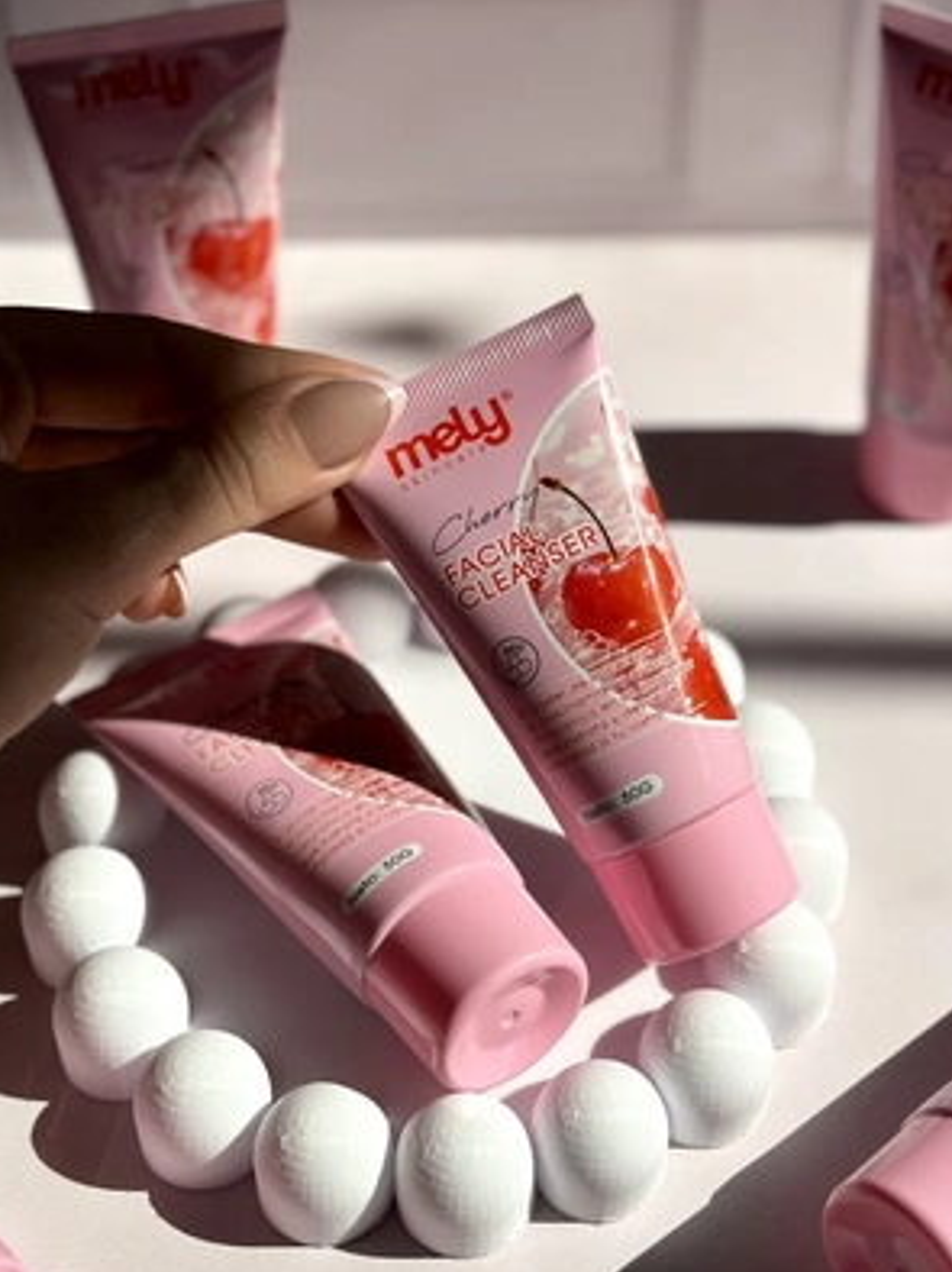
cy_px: 625
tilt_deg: -46.0
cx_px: 513
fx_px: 2386
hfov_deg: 22.6
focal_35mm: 65
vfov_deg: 29.8
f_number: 1.78
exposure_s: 1/8929
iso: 100
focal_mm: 6.86
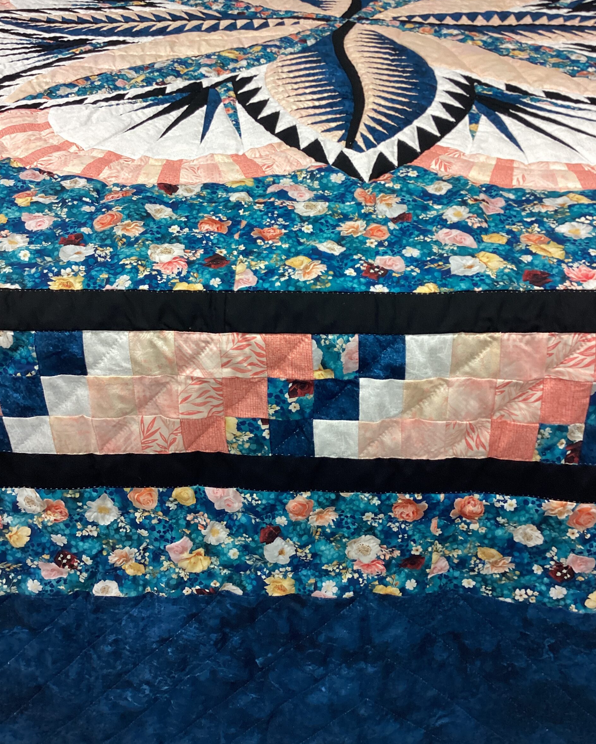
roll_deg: -0.1
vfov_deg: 54.2
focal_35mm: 33
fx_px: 728
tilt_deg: -35.5
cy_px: 356
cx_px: 303
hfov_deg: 44.5
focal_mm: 3.3
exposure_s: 1/60
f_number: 2.4
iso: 125
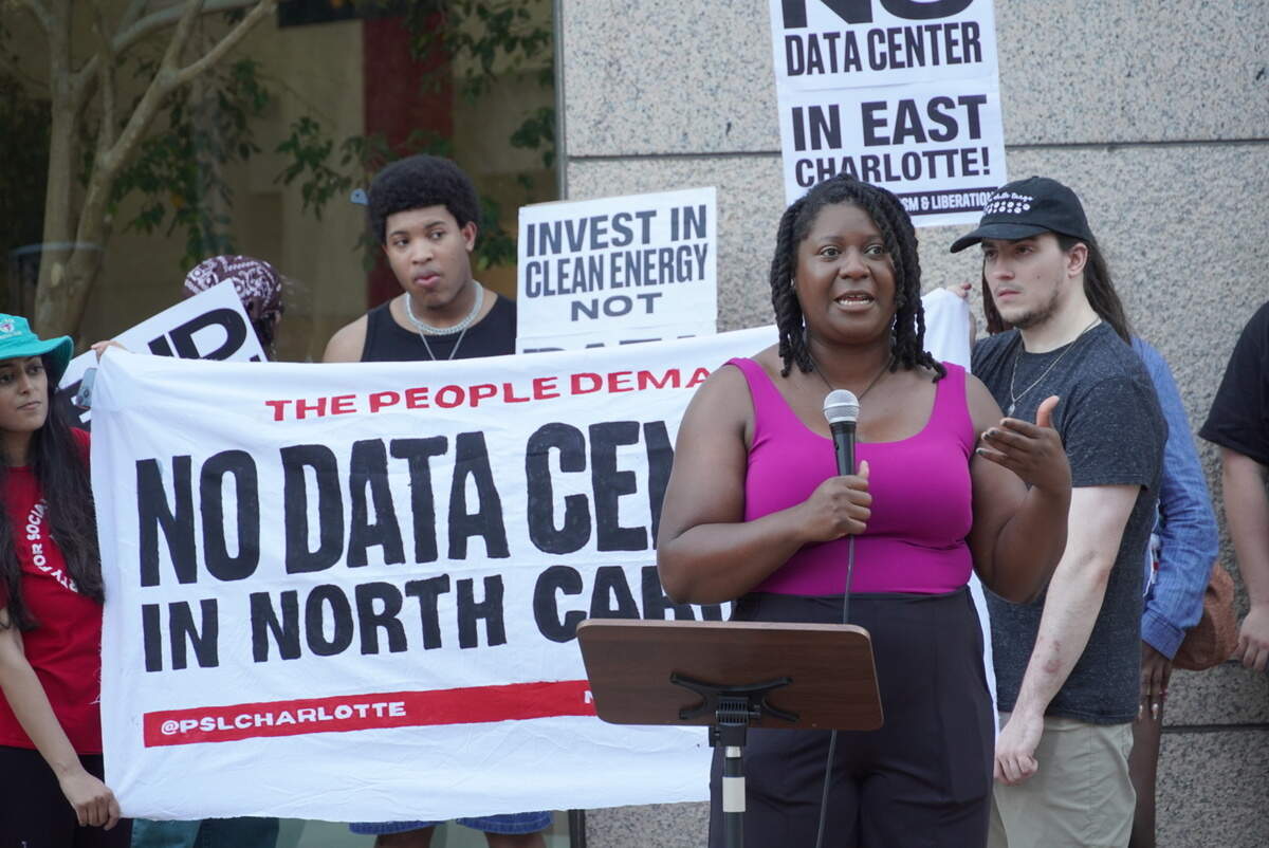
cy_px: 424
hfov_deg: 14.1
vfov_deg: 9.4
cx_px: 634
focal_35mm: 146
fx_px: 5132
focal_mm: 97
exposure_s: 1/160
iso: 400
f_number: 5.6
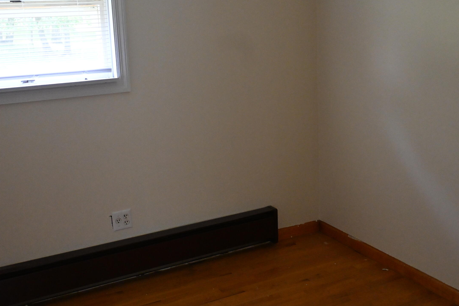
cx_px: 256
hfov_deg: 42.7
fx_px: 586
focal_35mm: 46
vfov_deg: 29.2
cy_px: 126
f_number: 4
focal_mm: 22
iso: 3200
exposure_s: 1/125
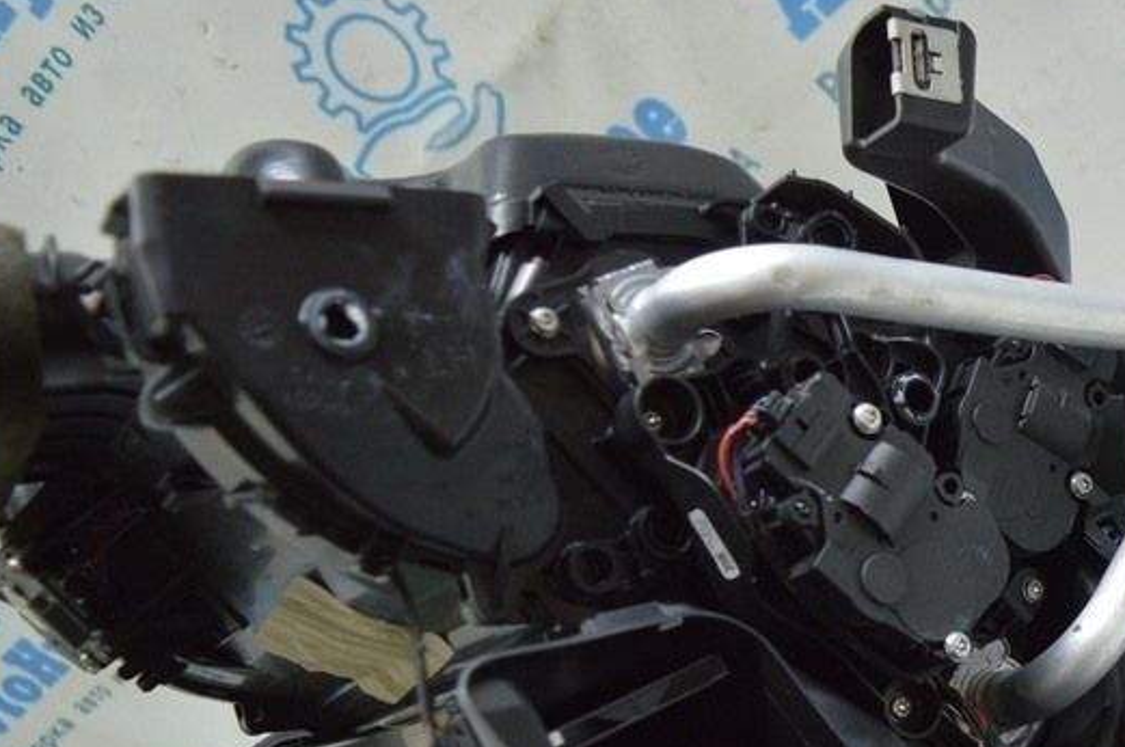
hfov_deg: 32.3
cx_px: 1013
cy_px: 679
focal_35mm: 59
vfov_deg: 22.4
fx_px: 1841
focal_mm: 20
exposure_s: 1/40
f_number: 3.5
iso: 400
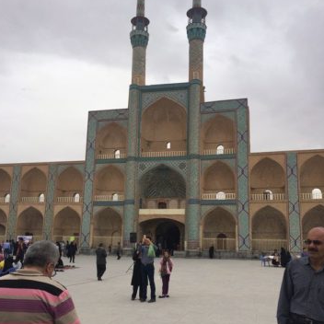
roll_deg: -0.9
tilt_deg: +8.5
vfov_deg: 47.1
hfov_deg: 47.2
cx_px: 160
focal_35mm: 35
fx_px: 371
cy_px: 181
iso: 32
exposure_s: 1/2933
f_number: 2.2
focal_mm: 4.15
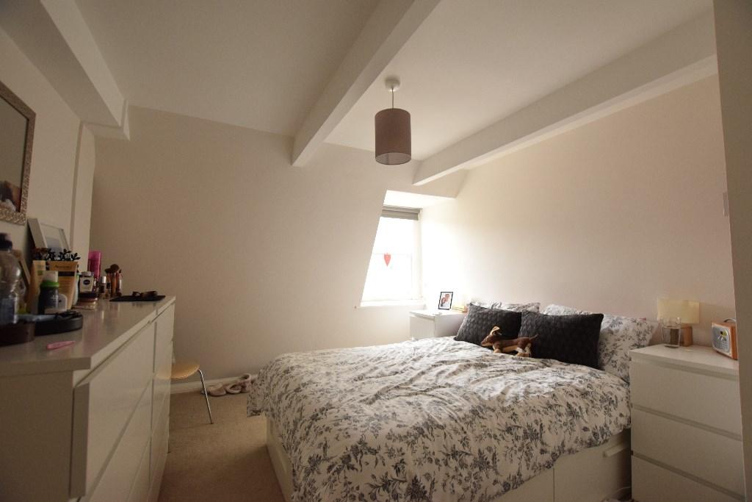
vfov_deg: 77.3
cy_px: 251
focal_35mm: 15
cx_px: 376
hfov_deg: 100.4
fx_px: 313
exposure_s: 1/40
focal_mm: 10
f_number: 4.5
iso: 1250
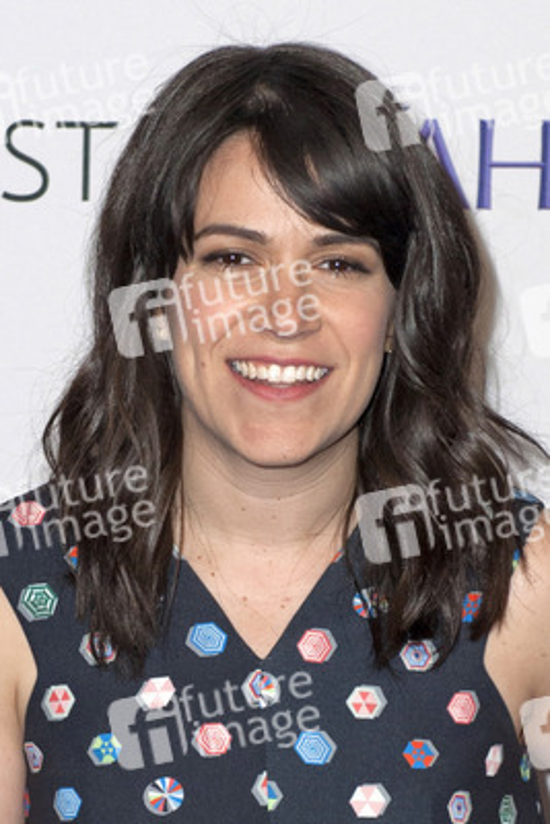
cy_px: 412
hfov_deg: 19.5
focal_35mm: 70
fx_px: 1603
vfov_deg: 28.8
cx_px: 275
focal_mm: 70
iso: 500
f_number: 4
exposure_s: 1/400
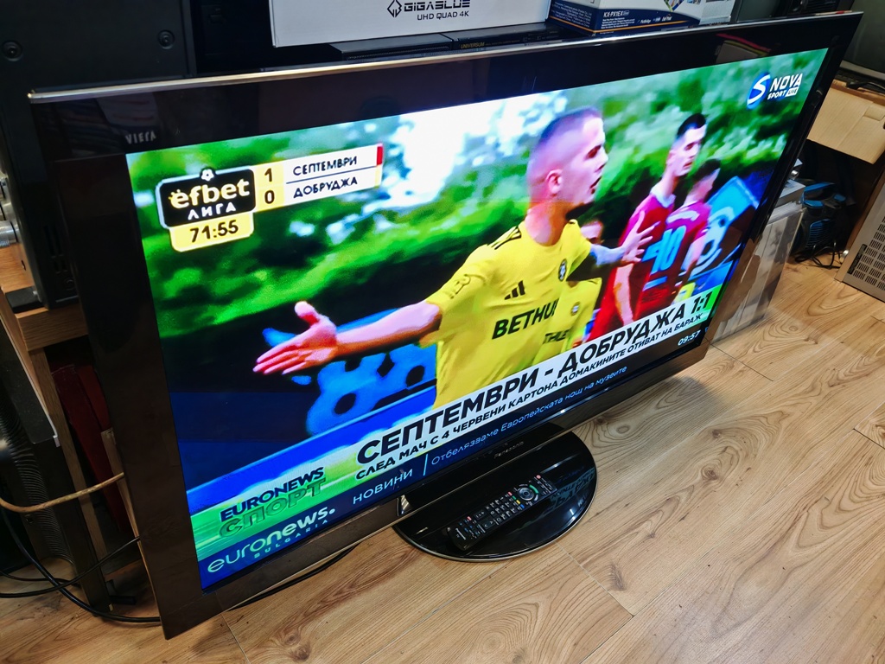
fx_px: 690
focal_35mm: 27
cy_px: 332
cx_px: 442
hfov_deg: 65.3
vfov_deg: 51.4
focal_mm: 6.67
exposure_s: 1/100
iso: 800
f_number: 1.9
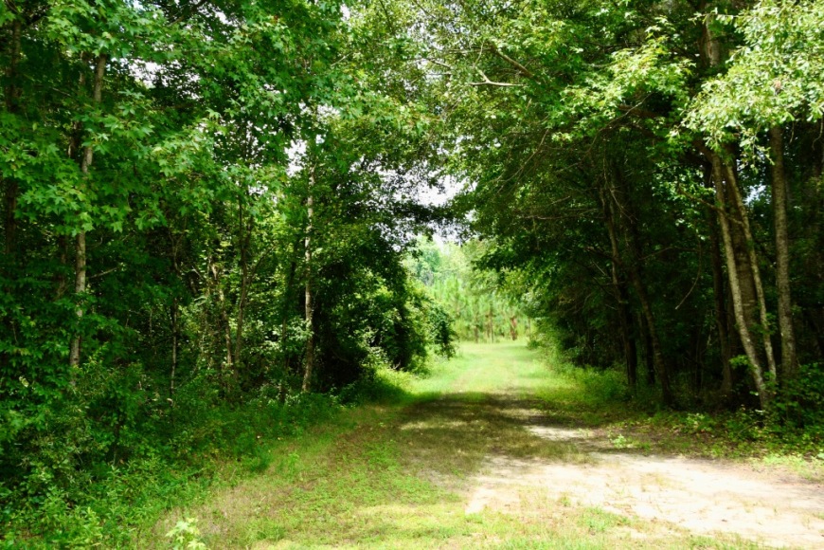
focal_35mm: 39
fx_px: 893
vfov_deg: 34.2
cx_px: 412
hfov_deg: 49.6
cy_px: 275
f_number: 8
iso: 400
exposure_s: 1/125
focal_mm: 26
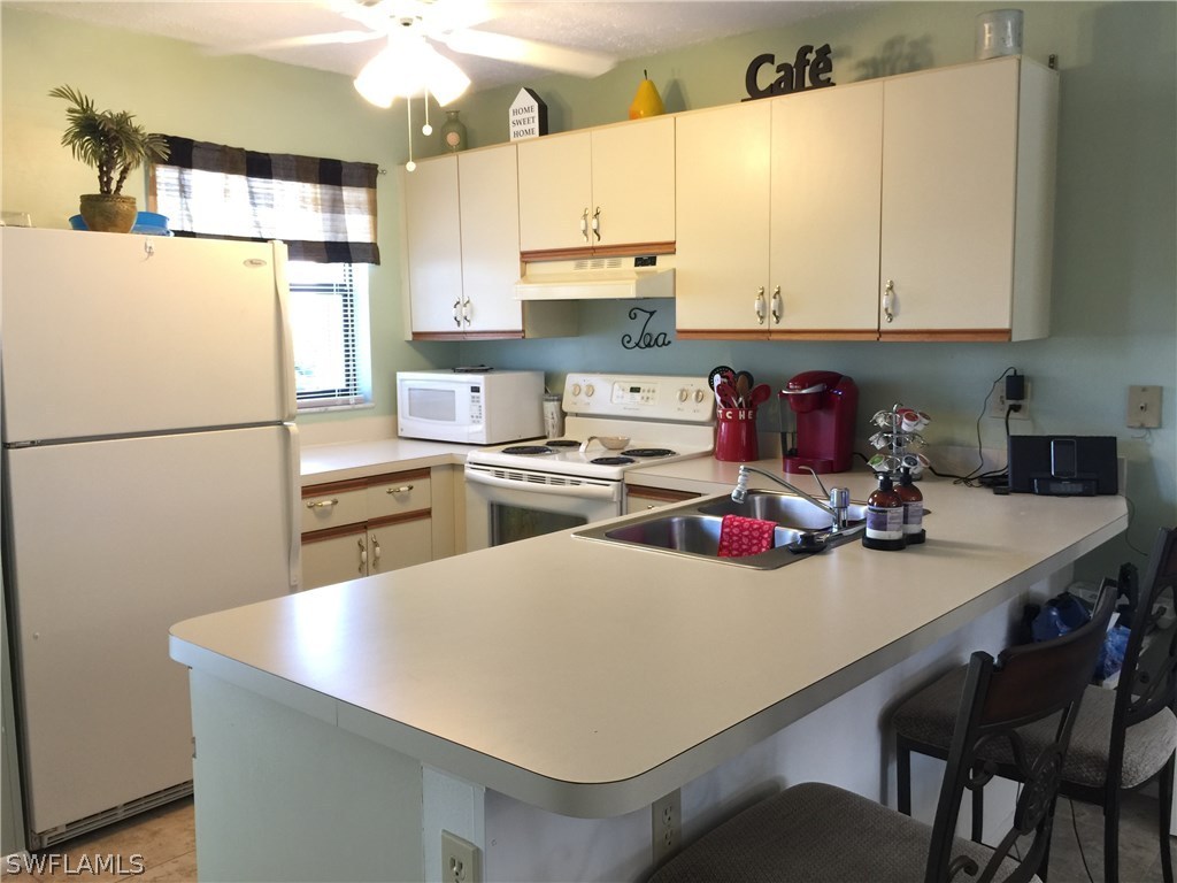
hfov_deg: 61.7
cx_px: 588
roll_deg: +0.2
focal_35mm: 29
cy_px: 442
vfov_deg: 48.2
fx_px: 986
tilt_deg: -5.5
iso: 50
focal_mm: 4.15
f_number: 2.2
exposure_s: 1/15
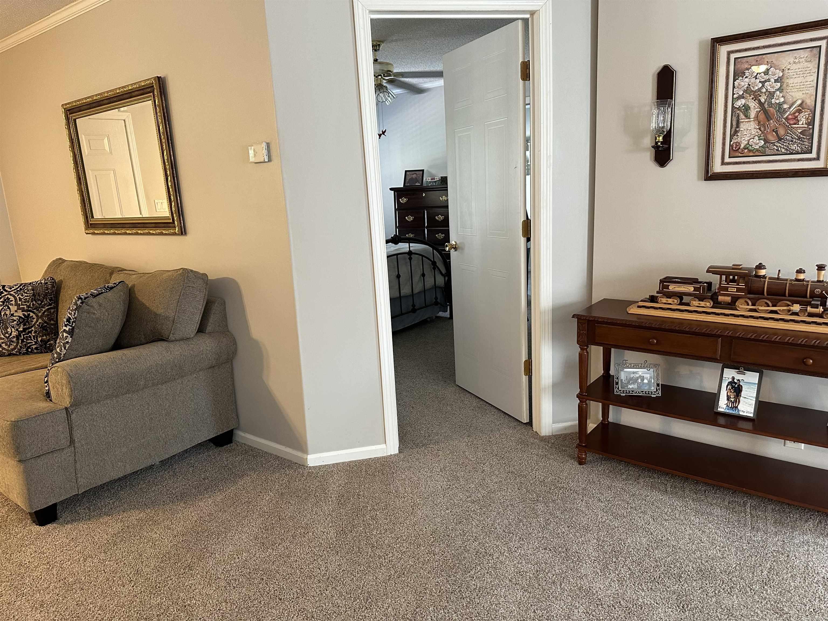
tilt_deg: -13.0
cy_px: 310
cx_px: 414
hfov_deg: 71.6
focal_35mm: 24
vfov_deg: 56.8
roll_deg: +2.7
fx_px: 574
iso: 320
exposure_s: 1/60
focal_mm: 6.86
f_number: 1.78
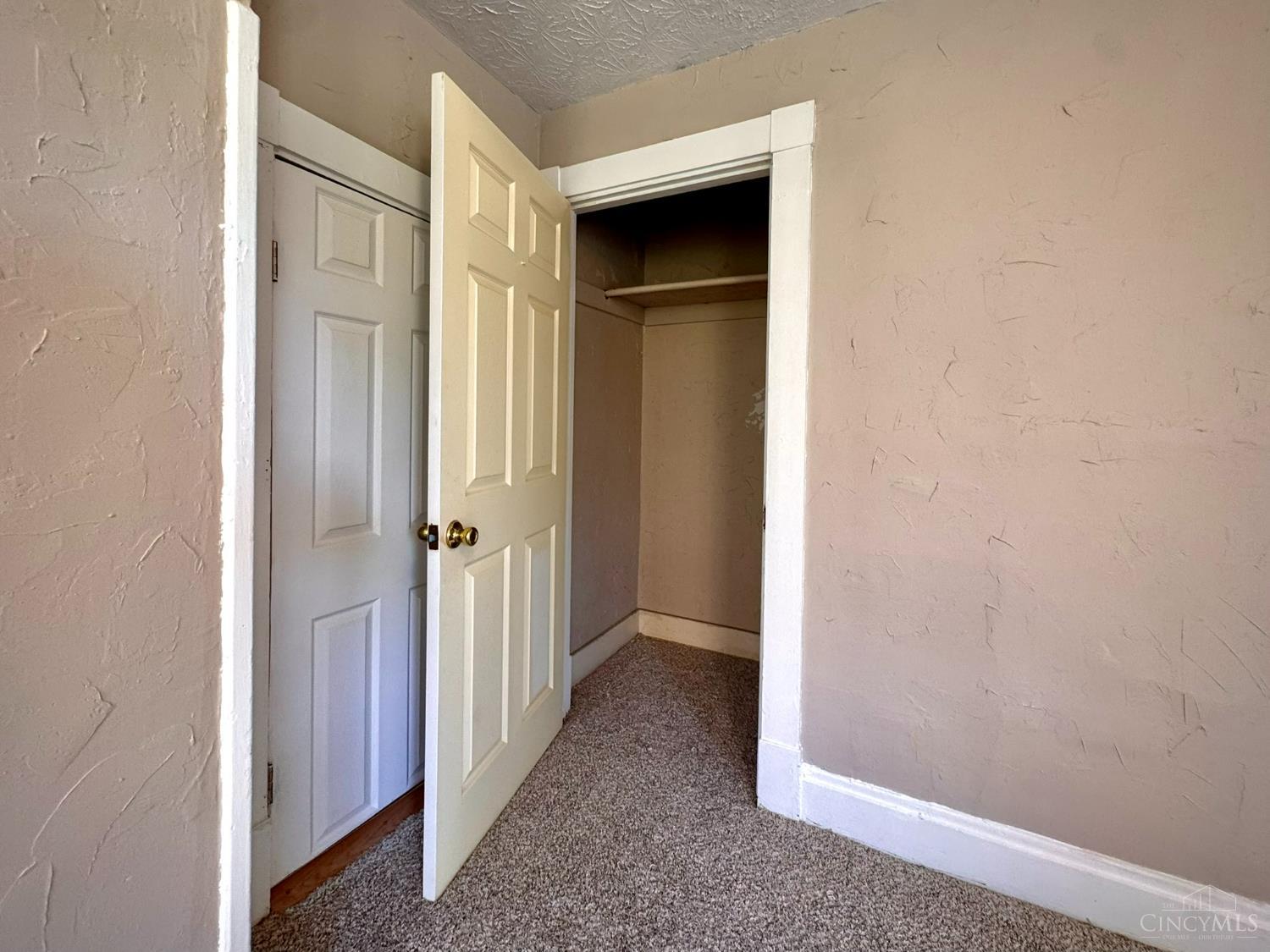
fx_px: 514
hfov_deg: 102.1
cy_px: 476
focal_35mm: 14
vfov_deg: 85.7
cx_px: 635
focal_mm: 2.22
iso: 160
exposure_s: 1/60
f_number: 2.2
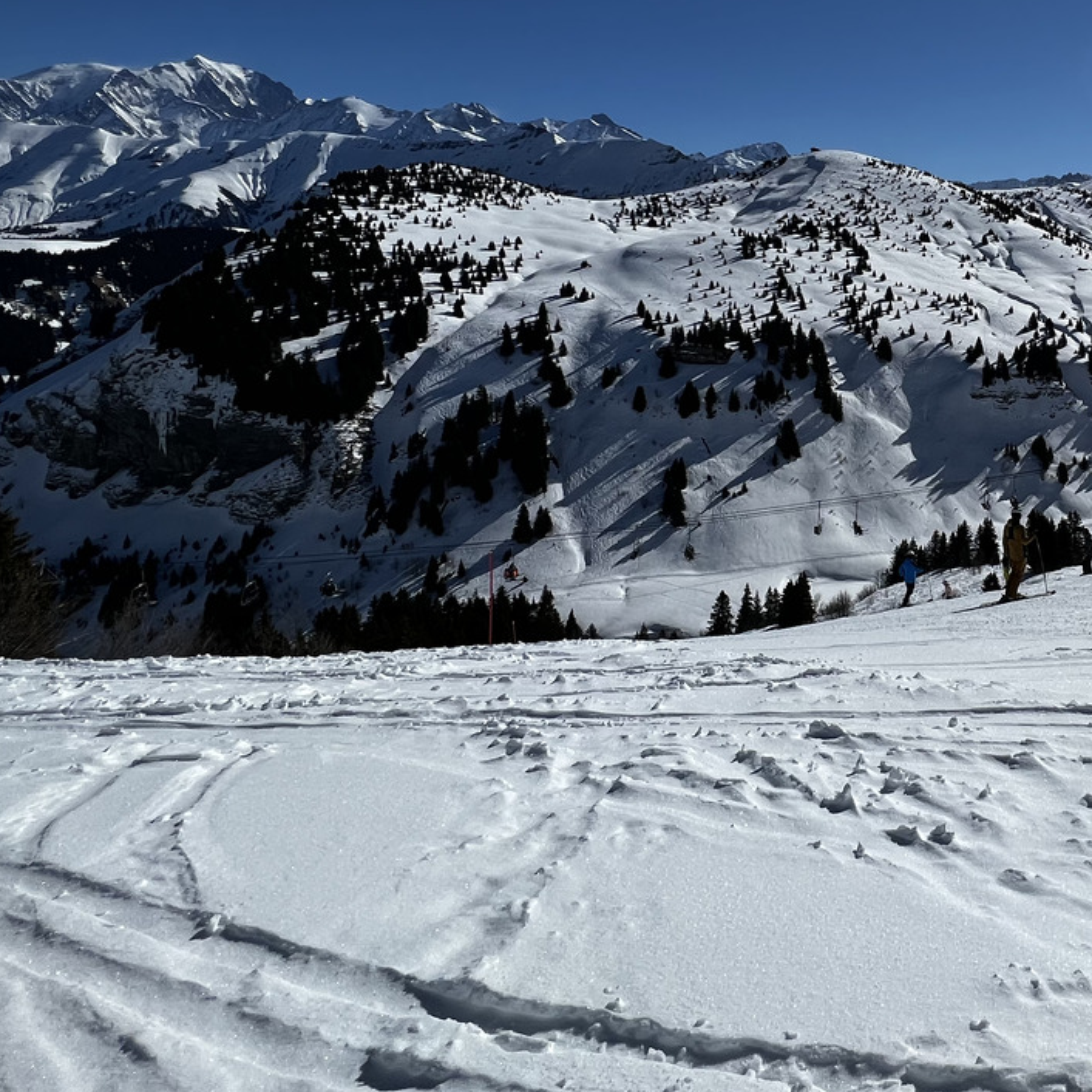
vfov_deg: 57.3
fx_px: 928
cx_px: 958
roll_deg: -1.1
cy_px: 249
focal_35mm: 26
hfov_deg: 54.1
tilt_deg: -0.8
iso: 40
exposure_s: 1/6494
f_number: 1.8
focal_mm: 1.57
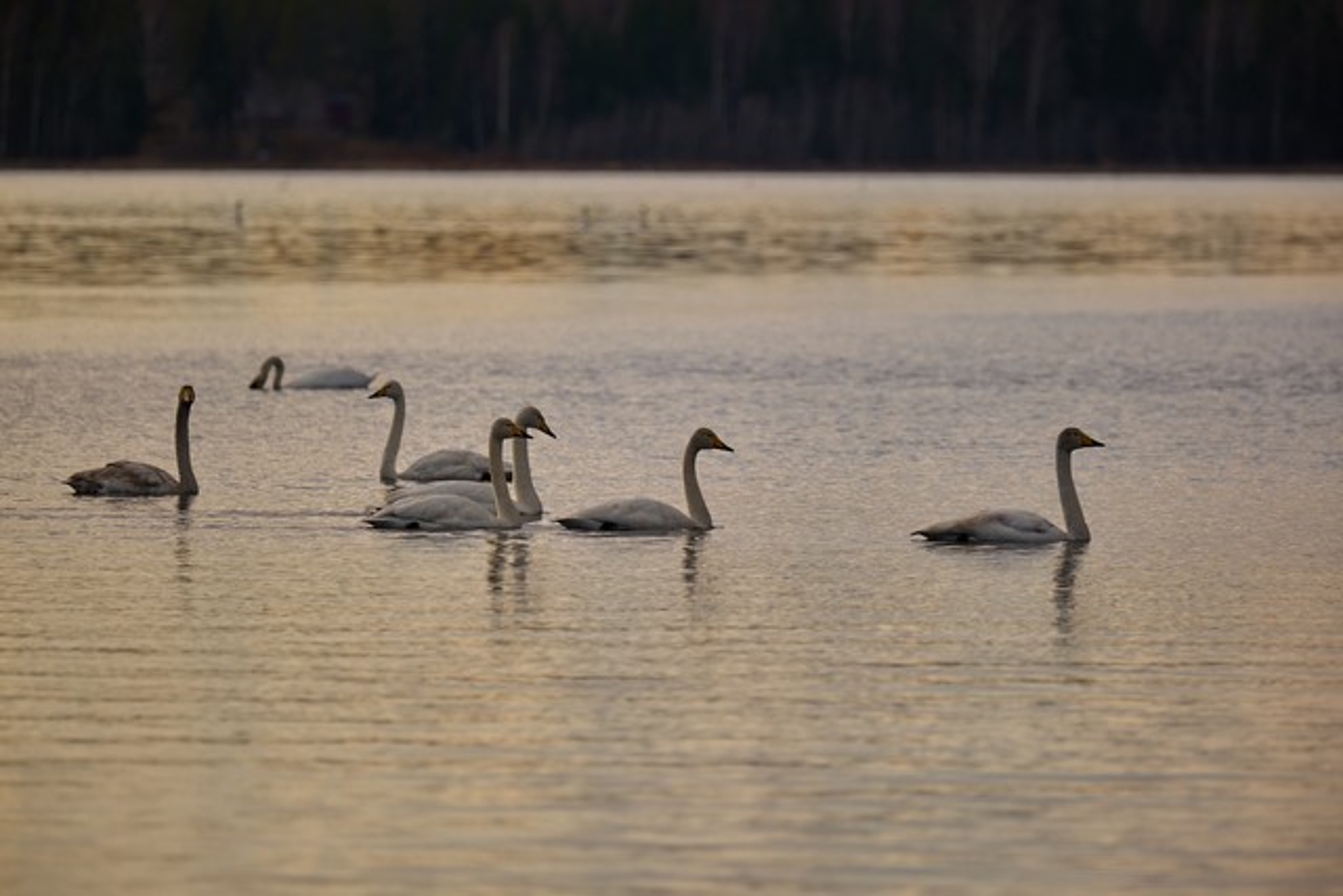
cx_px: 672
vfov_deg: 2.8
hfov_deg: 4.1
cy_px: 448
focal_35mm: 500
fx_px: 18656
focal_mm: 500
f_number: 7.1
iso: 100
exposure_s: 1/640
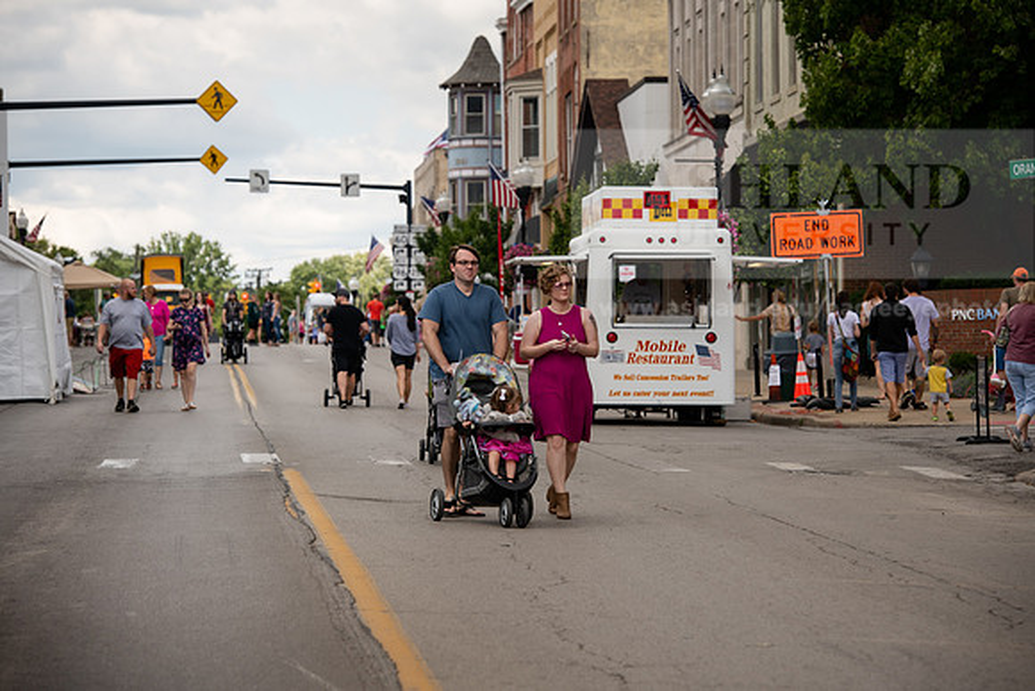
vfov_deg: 10.2
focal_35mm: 135
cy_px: 346
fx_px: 3882
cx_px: 518
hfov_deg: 15.2
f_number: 6.3
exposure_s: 1/500
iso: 160
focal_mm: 135
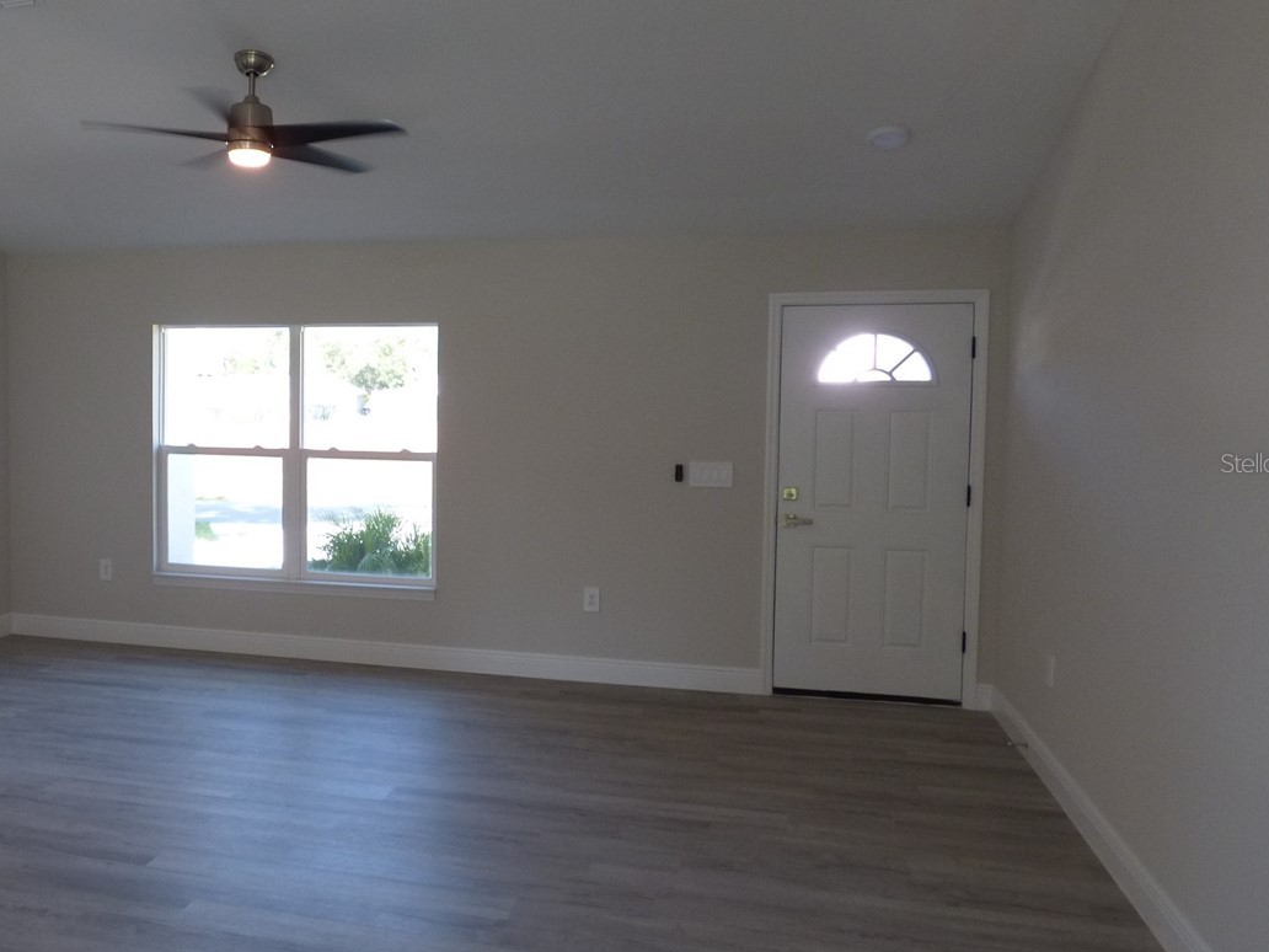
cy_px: 462
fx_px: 1136
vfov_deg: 45.4
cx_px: 353
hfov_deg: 56.1
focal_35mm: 31
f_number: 2.8
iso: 125
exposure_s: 1/60
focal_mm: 3.58
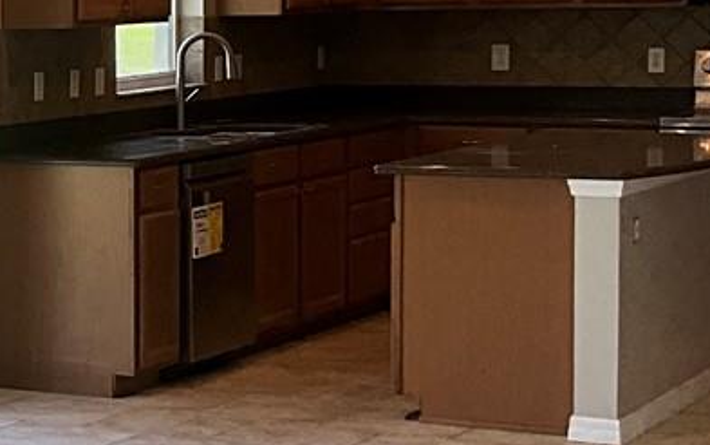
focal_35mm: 125
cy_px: 174
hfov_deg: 15.4
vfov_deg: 10.5
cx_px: -361
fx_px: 2420
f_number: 1.8
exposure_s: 1/120
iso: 25
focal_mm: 3
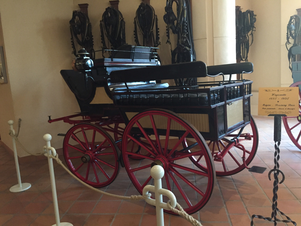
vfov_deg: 48.2
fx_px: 252
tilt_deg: -7.4
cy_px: 113
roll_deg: +3.2
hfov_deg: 61.7
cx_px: 150
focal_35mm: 29
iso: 250
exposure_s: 1/17
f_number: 2.2
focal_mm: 4.15
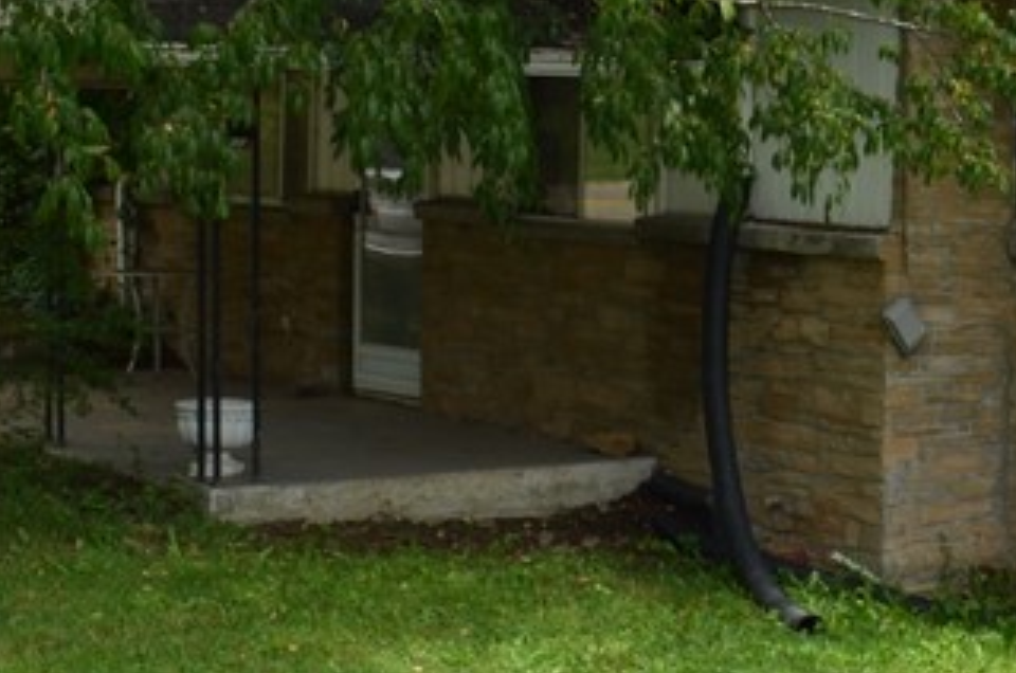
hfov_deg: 20.8
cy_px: 246
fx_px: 2591
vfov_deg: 14.8
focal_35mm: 92
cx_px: 1186
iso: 100
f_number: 8
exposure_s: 1/200
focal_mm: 18
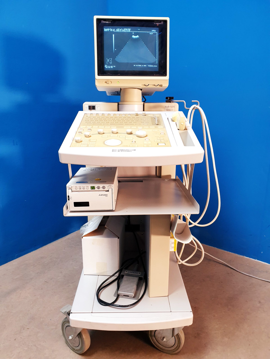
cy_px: 180
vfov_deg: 67.3
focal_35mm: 26
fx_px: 270
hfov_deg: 53.1
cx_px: 135
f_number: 2.4
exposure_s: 1/50
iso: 200
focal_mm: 4.3
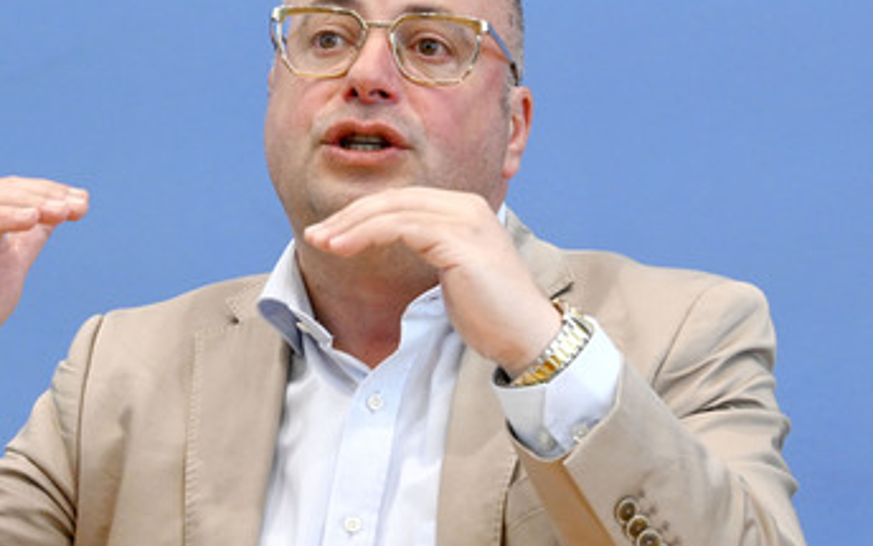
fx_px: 2855
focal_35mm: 120
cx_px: 349
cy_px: 246
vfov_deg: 10.9
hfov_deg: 17.4
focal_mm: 90
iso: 3200
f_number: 7.1
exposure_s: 1/500
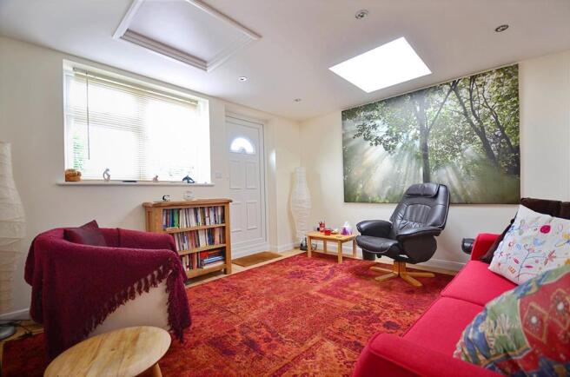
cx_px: 285
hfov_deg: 100.5
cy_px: 188
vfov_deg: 77.0
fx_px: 237
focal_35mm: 15
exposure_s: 1/15
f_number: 4
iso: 200
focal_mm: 10
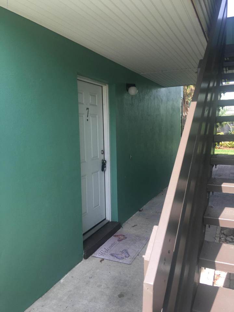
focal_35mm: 29
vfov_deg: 61.7
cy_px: 156
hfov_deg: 48.2
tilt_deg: -5.3
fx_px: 261
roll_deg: +1.2
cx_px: 117
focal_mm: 4.15
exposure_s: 1/326
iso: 25
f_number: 2.2
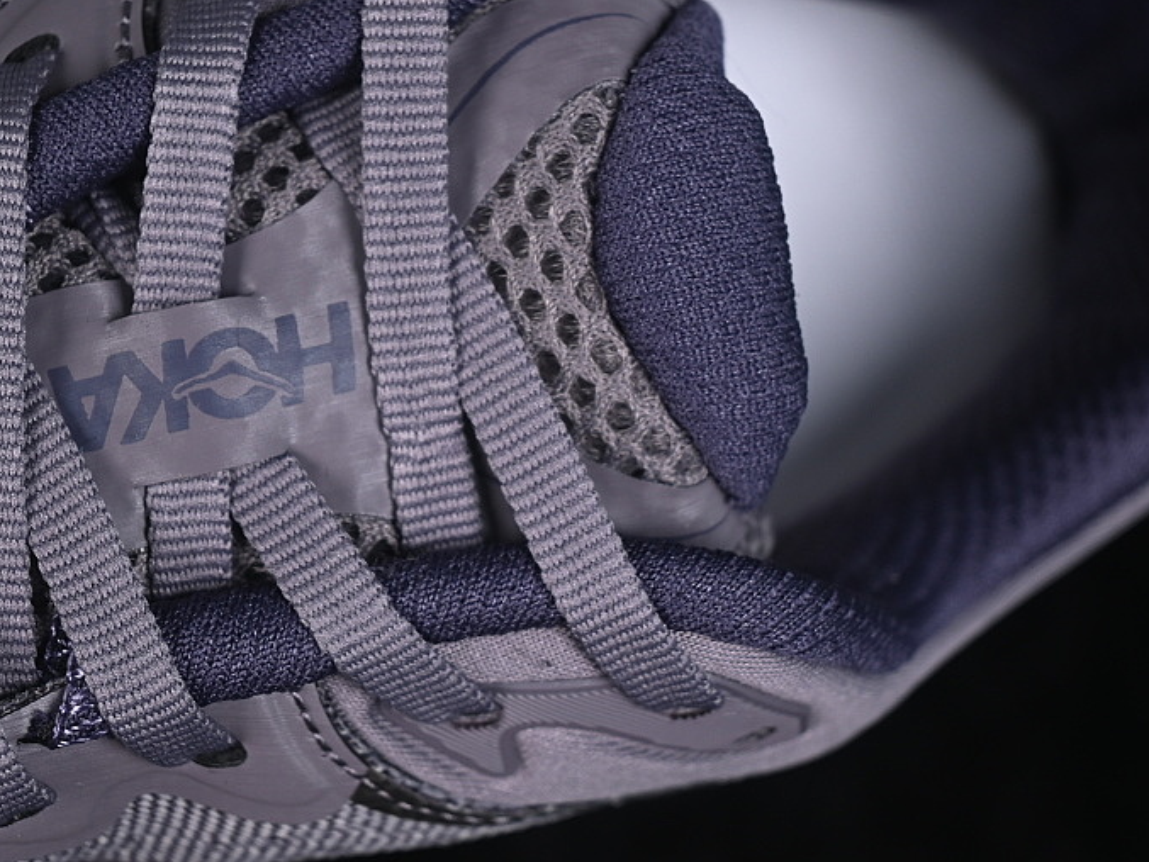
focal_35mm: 115
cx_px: 479
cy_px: 363
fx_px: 3818
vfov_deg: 12.9
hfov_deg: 17.1
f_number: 6.3
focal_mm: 50
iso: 160
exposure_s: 1/60
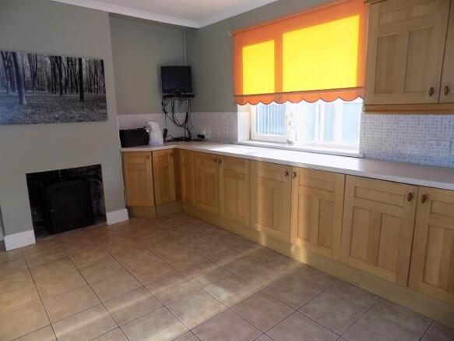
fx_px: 302
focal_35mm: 23
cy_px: 170
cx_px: 227
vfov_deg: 58.9
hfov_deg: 73.9
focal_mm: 4
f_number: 3.1
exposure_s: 1/40
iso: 80
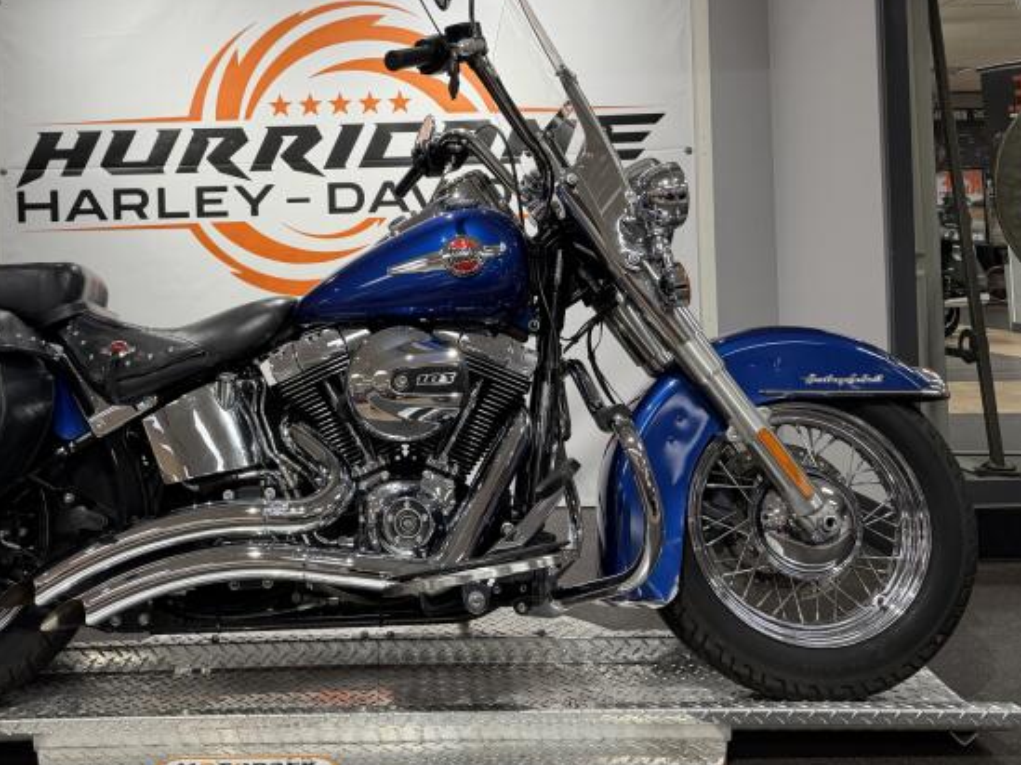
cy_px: 240
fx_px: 1032
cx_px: 350
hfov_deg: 51.8
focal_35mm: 35
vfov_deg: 40.0
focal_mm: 6.76
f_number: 1.78
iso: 200
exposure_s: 1/120
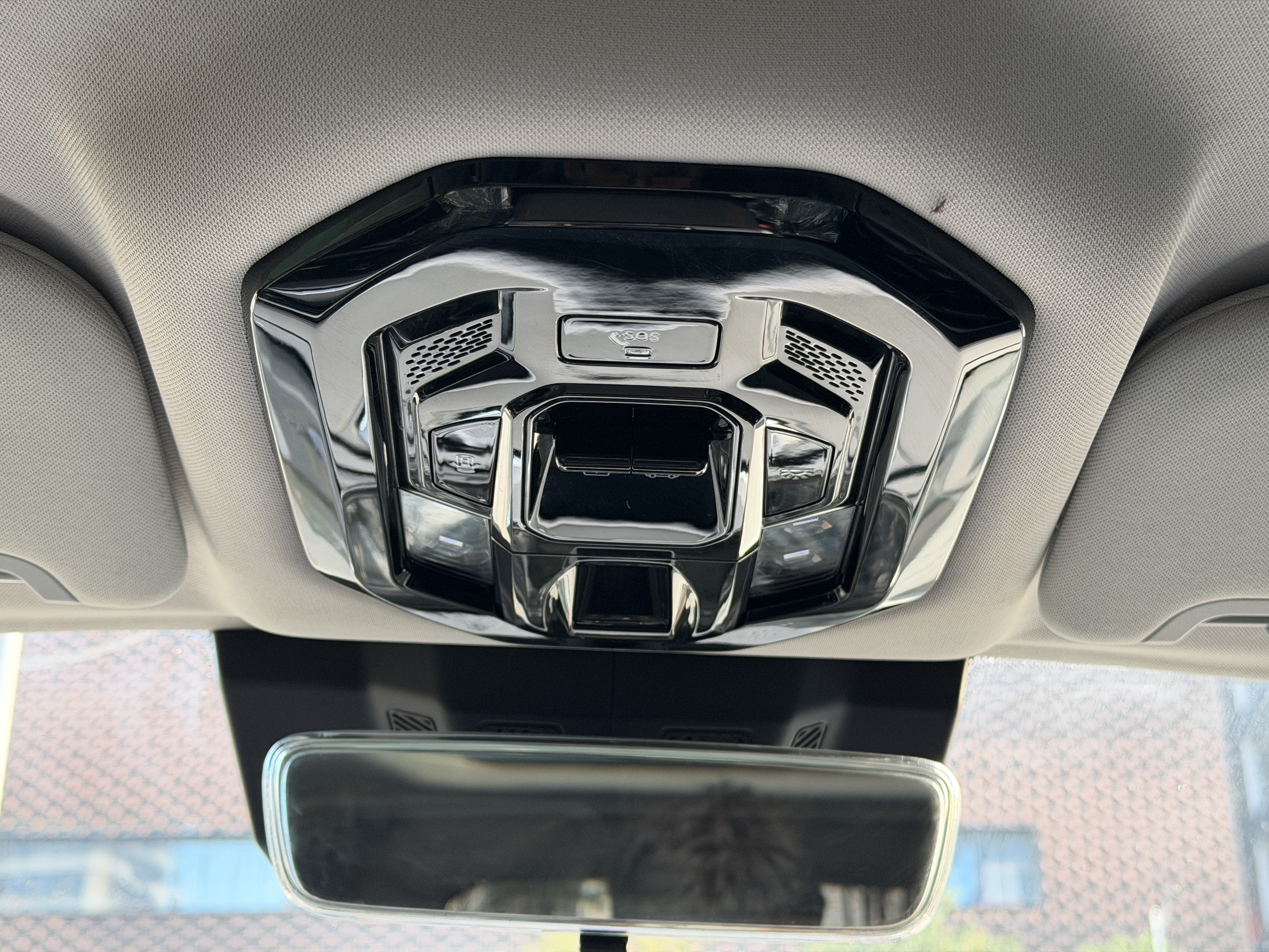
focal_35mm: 48
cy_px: 476
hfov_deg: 39.7
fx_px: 1760
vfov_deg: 30.3
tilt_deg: +22.9
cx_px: 634
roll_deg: -0.3
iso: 250
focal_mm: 6.76
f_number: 1.78
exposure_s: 1/60
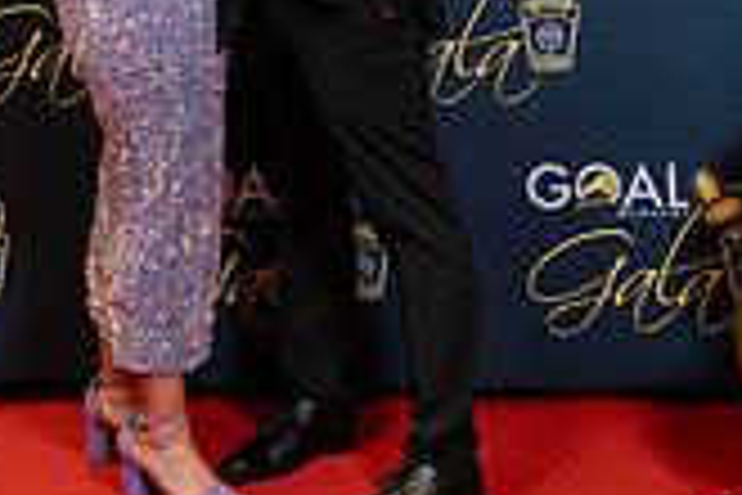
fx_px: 2102
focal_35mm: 102
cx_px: 193
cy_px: -227
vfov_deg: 12.8
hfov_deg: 19.9
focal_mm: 28
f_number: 2.8
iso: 1000
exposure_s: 1/200
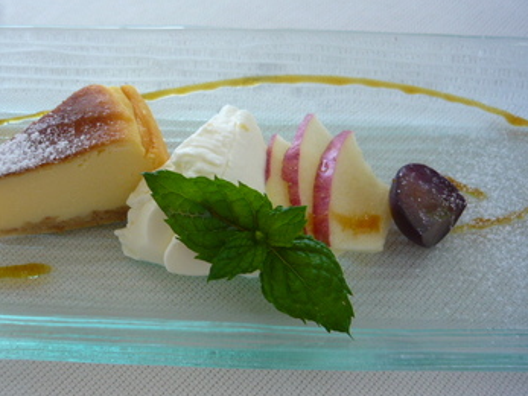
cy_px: 174
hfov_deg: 46.6
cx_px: 219
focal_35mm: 40
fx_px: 610
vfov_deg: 35.9
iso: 100
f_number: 2.8
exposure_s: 1/40
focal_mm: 5.5
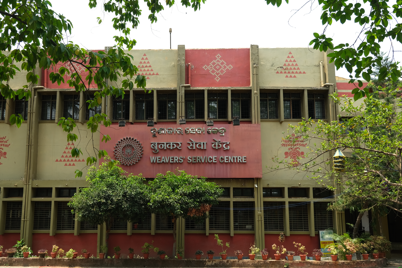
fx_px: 380
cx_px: 177
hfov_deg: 55.7
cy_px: 142
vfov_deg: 38.9
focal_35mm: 34
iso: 160
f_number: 4
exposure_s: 1/400
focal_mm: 19.2
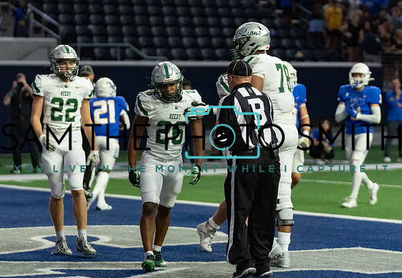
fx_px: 1856
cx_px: 219
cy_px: 91
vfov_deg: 8.6
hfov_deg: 12.4
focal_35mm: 164
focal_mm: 119
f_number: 2.8
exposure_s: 1/1250
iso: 4000
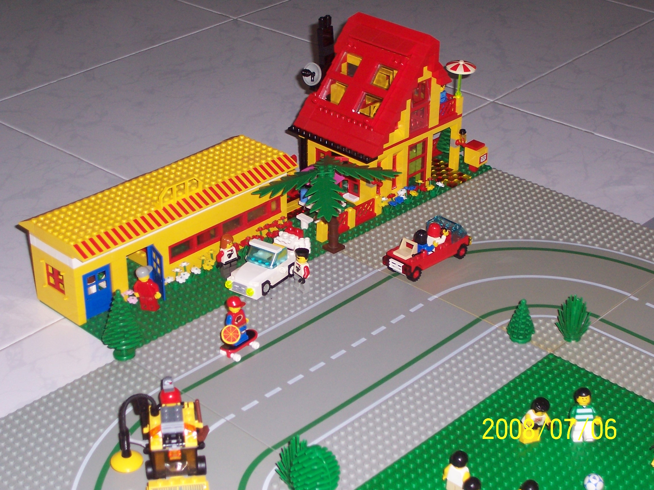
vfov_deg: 22.3
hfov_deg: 29.4
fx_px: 1247
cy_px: 245
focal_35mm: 66
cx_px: 327
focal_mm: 10.8
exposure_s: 1/90
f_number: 4
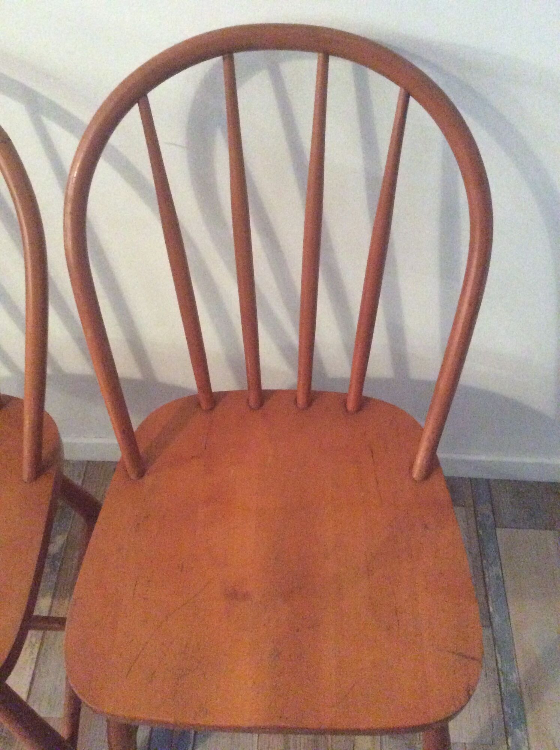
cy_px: 375
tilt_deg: -52.8
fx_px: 692
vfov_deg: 56.9
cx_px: 280
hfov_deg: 44.1
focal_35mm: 32
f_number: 2.4
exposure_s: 1/17
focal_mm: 3.3
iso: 640
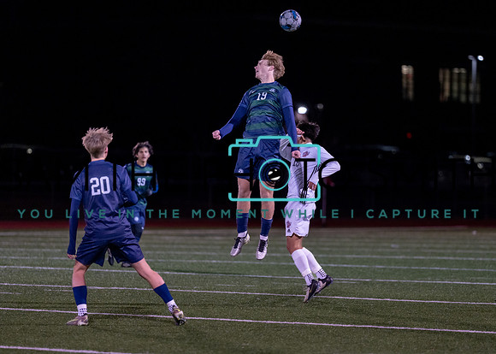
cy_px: 197
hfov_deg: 8.9
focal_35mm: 227
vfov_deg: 6.3
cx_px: 276
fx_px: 3196
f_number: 2.8
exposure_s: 1/1000
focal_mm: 188
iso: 2000
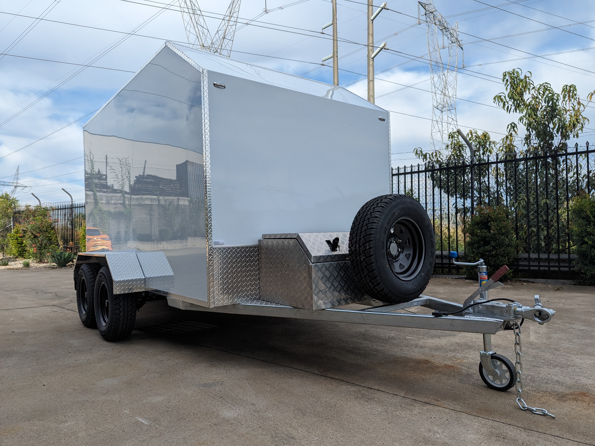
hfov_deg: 71.6
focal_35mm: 24
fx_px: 413
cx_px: 298
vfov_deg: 56.8
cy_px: 223
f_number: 1.85
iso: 47
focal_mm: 6.81
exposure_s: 1/1099
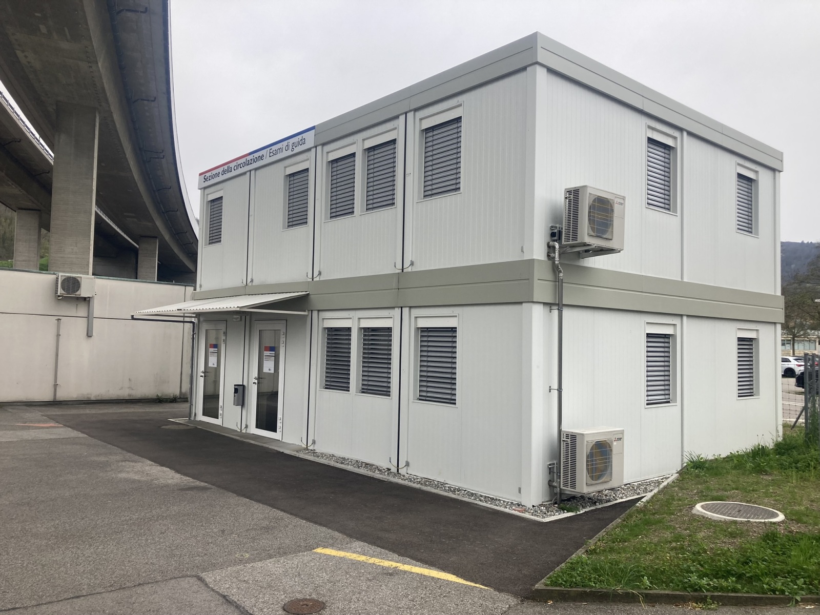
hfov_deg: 63.4
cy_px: 308
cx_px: 410
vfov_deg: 49.7
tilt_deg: +3.8
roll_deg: -2.2
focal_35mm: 28
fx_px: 663
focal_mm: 3.99
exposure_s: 1/284
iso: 20
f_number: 1.8
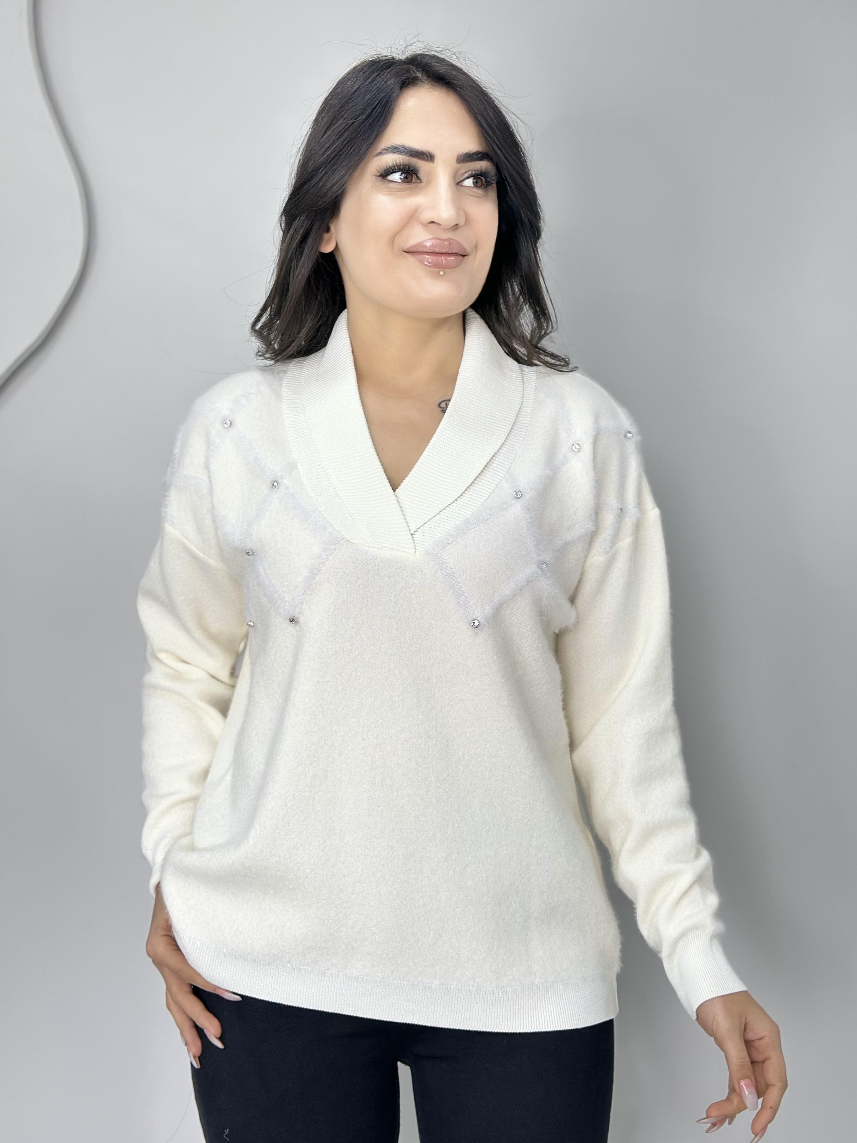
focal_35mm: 50
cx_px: 431
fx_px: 1651
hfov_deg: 29.1
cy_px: 551
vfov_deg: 38.2
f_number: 1.78
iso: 125
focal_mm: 6.86
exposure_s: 1/50
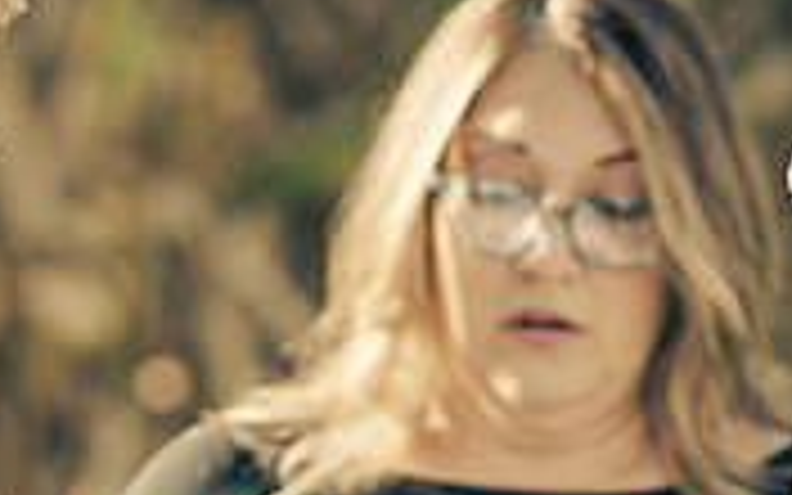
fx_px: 14505
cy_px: 781
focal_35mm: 672
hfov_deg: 3.1
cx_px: 207
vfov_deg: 2.0
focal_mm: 200
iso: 800
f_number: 4.5
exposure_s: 1/800
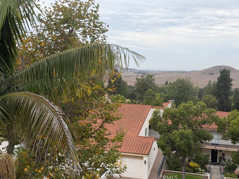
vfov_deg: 29.7
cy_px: 90
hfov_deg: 38.9
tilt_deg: -2.9
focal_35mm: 49
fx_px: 338
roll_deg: -1.6
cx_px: 122
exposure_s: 1/2415
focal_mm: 6.76
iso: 64
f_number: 1.78
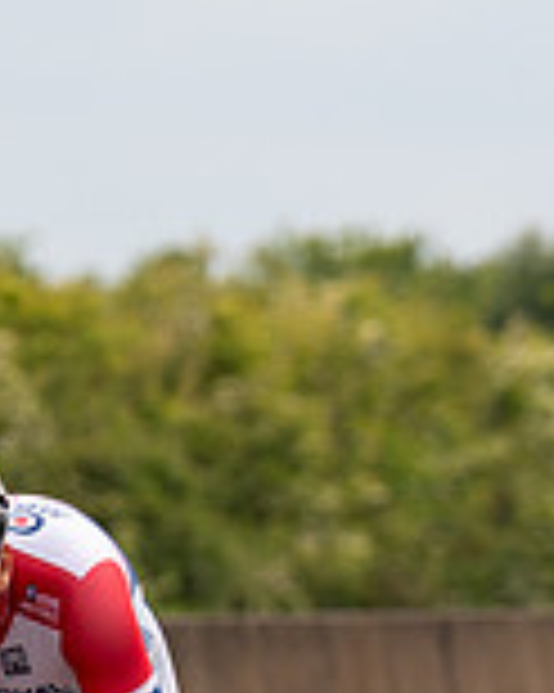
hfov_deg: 1.6
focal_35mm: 955
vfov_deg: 2.0
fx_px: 19592
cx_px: -52
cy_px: 621
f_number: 4
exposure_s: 1/800
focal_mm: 154
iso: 125
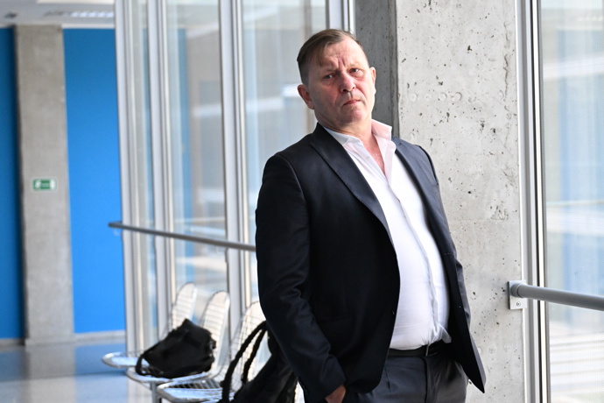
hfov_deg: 25.7
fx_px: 1325
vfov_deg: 17.3
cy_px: 202
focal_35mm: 79
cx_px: 302
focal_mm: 53
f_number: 2.8
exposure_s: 1/2500
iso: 4000
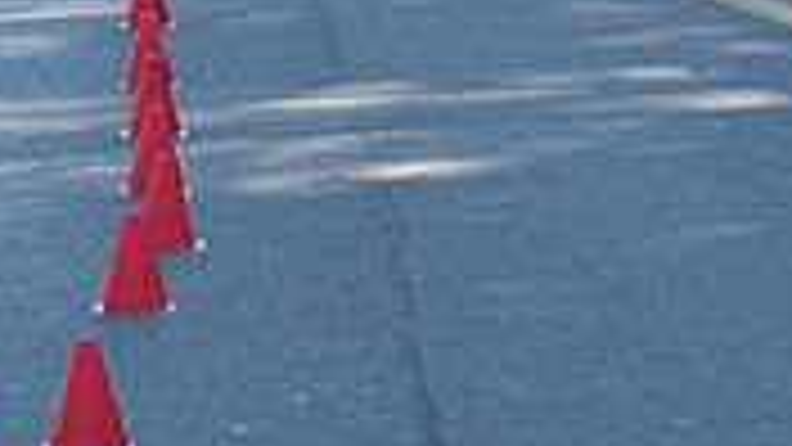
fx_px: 6258
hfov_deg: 7.2
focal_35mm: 298
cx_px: 183
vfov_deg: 4.0
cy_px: -327
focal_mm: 70
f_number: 8
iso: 200
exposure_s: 1/250
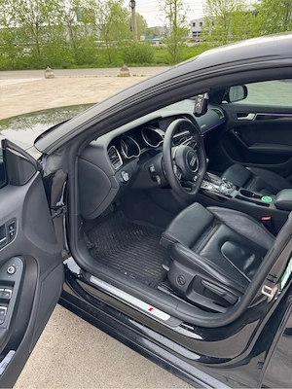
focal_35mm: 24
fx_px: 270
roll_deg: +2.3
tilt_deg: -28.8
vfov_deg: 71.6
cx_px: 146
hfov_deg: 56.8
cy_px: 194
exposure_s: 1/152
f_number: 1.78
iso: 64
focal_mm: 6.76
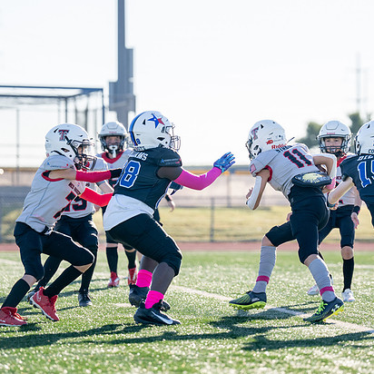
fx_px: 2604
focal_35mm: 213
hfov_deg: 8.2
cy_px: 142
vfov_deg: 8.2
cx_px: 254
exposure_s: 1/2000
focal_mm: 132
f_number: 2.8
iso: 160
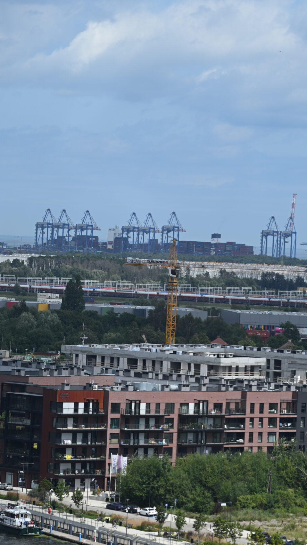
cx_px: 285
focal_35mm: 189
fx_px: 2735
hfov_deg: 6.4
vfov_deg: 11.4
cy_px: 273
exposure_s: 1/640
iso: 100
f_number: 6.3
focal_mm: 120
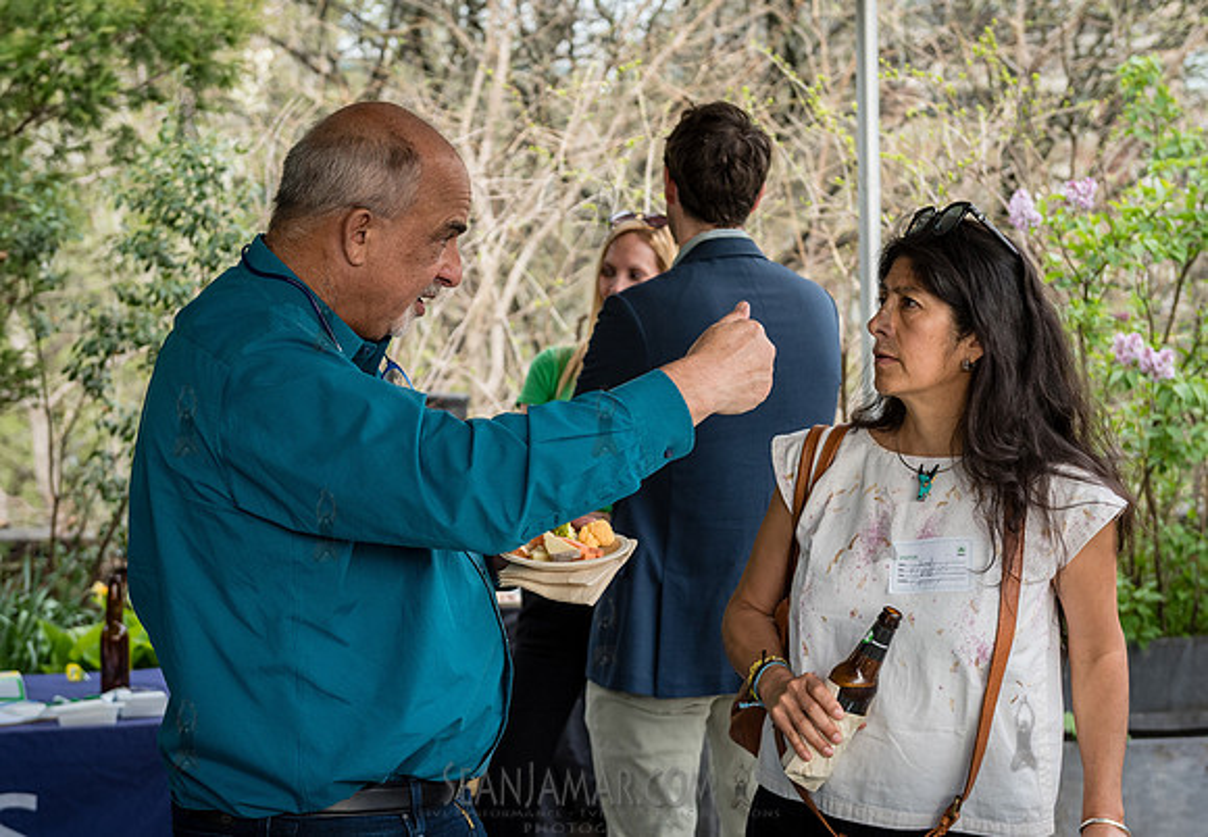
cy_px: 410
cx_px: 576
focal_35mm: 68
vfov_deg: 20.6
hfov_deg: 29.4
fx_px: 2298
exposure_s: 1/320
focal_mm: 55
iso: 640
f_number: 4
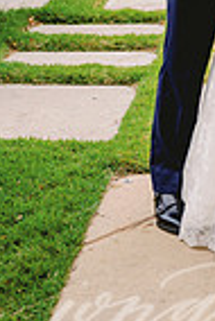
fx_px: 1555
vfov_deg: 11.5
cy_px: -109
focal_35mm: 174
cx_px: 276
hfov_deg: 7.8
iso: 160
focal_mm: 55
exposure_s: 1/125
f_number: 3.2
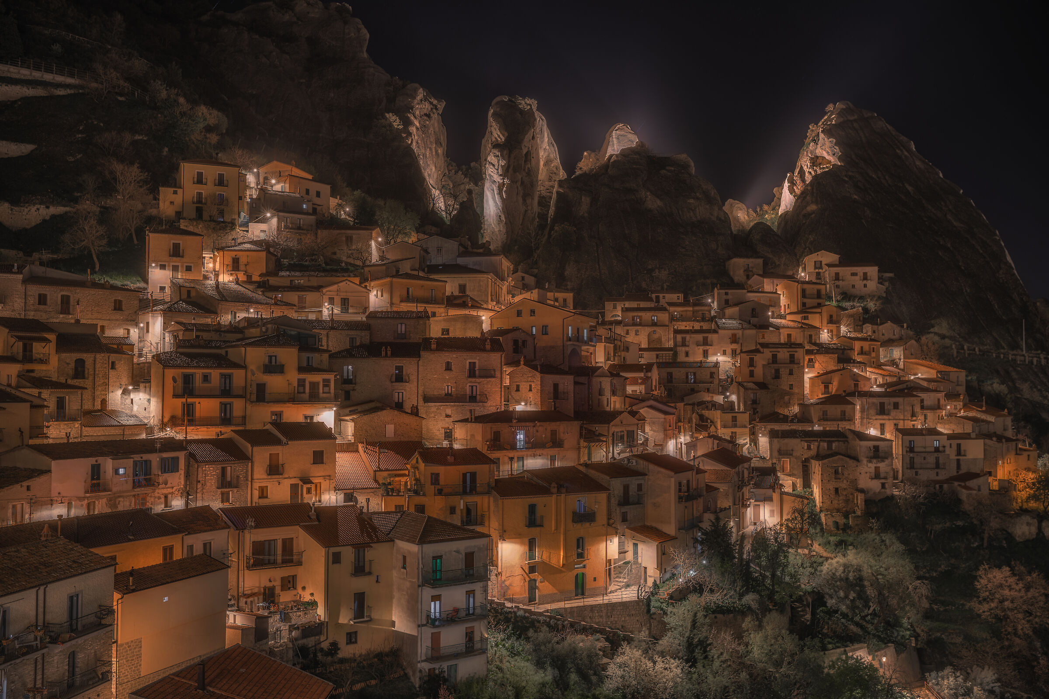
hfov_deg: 54.4
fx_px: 1020
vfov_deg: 37.9
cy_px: 350
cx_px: 524
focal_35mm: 35
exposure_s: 1/8
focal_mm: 35
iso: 100
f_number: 16
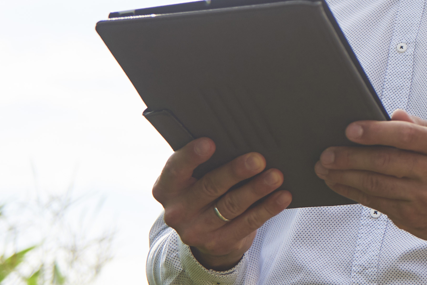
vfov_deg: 9.7
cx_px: 673
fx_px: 1661
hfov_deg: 13.6
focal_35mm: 140
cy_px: -51
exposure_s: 1/2000
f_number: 3.2
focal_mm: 31
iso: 64
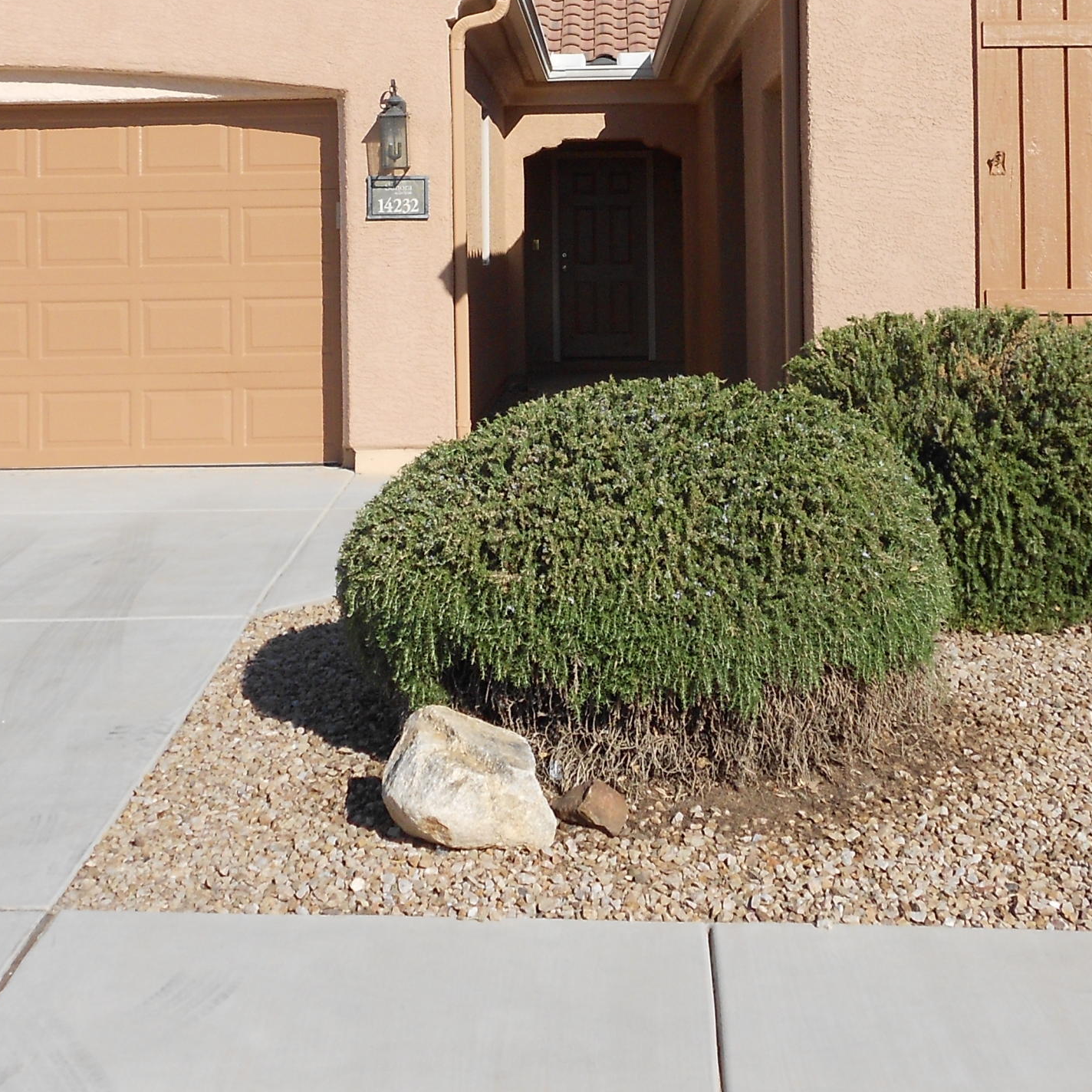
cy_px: 232
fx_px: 1927
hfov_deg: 31.6
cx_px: 577
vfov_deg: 30.9
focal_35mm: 54
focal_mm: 5.1
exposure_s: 1/1250
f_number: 3.4
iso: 80
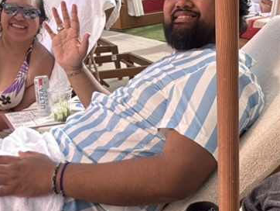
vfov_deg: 22.5
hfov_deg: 29.7
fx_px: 526
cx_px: 172
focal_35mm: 65
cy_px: 140
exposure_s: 1/386
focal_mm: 2.69
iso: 25
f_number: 1.9
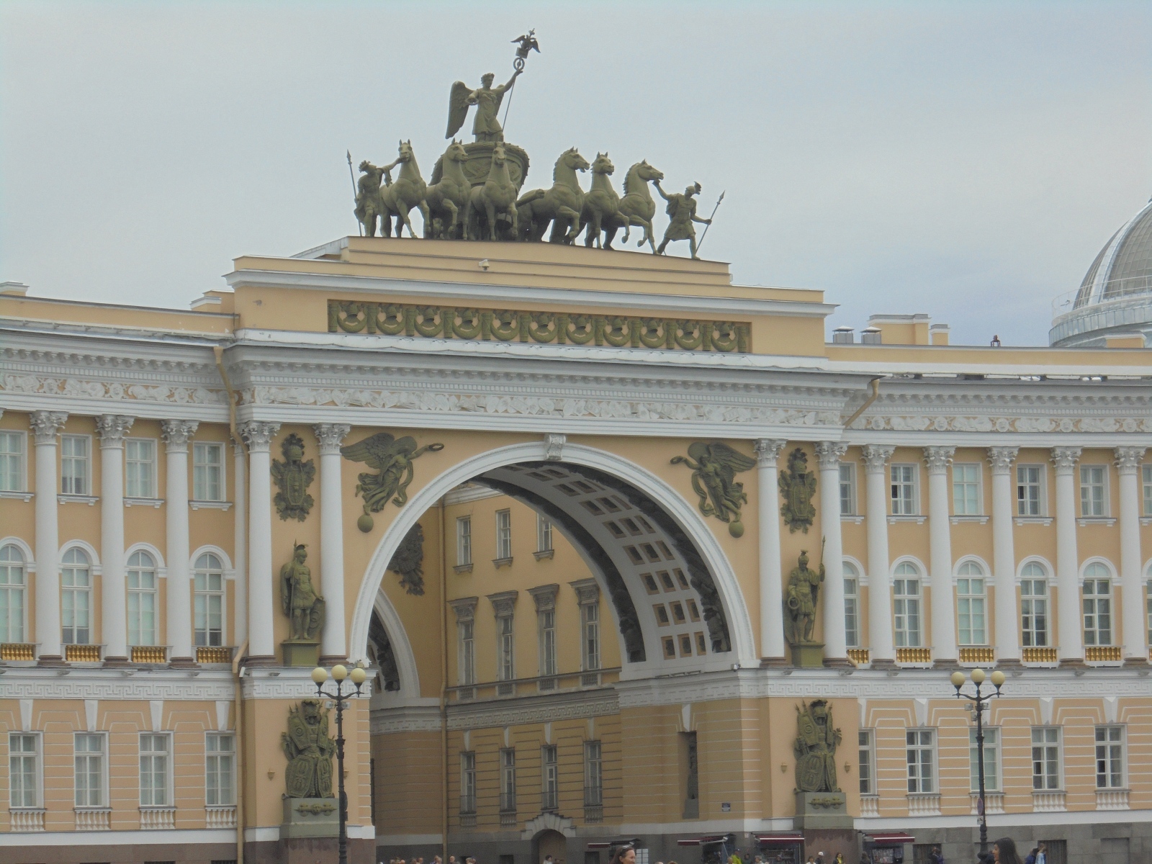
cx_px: 576
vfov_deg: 12.1
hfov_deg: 16.1
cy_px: 432
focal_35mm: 122
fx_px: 4060
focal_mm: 21.8
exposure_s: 1/250
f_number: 5.6
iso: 100
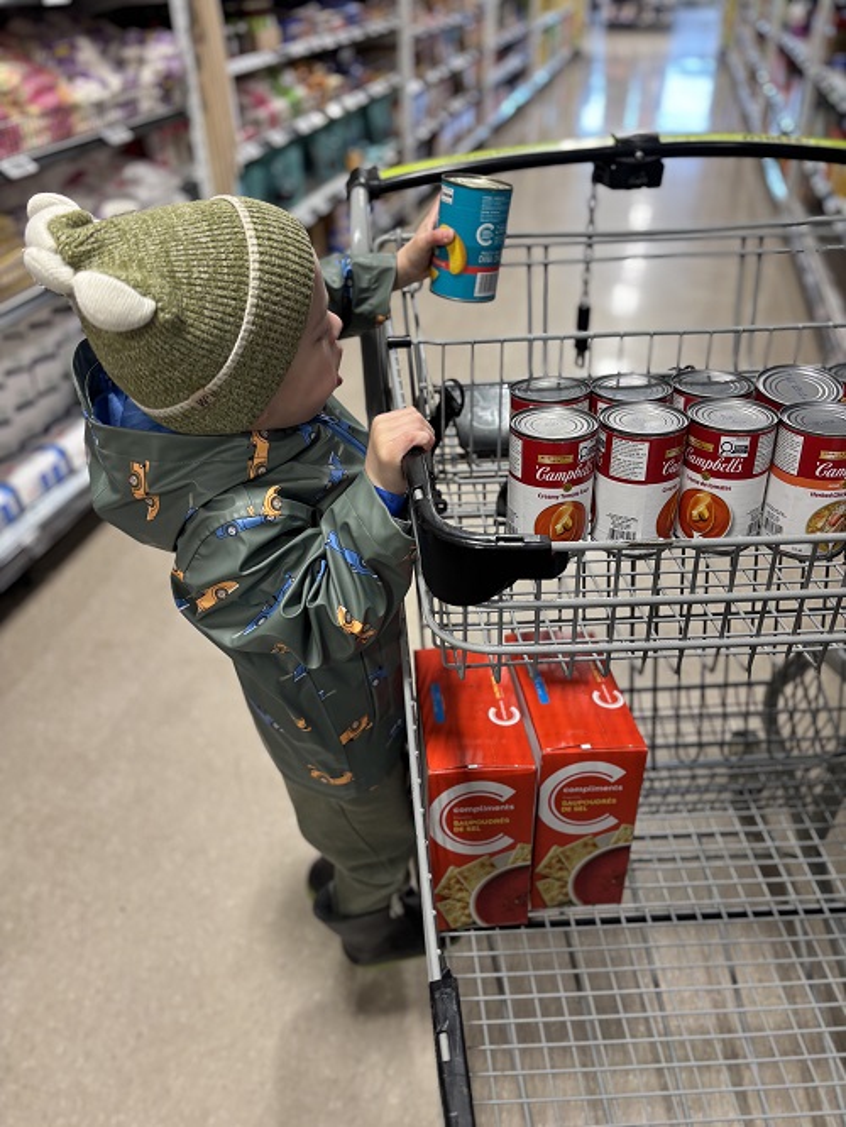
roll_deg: +1.8
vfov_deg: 67.3
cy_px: 564
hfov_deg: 53.1
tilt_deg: -36.1
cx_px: 423
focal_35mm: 26
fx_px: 847
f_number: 1.6
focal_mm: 5.96
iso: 100
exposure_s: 1/60
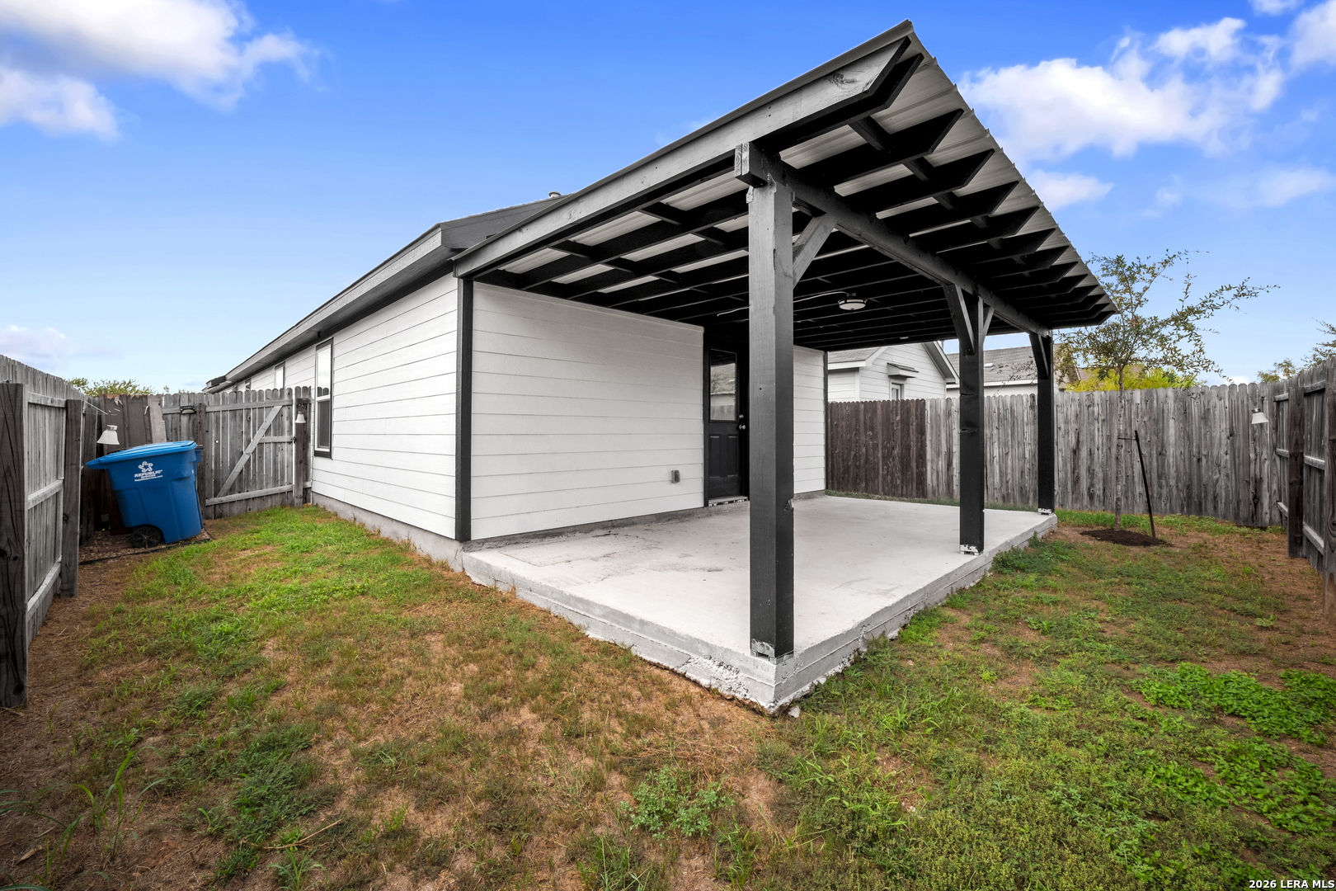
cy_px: 446
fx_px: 520
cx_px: 668
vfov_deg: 81.2
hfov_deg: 104.3
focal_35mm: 14
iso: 125
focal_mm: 9
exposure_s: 1/125
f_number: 7.1
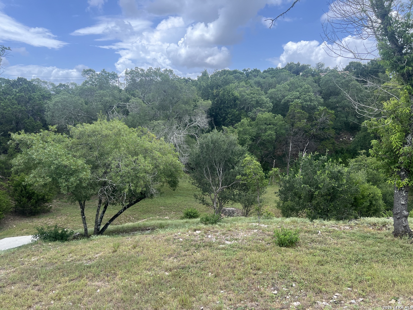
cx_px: 206
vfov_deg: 53.1
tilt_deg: -10.9
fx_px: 310
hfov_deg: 67.3
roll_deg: +1.9
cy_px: 155
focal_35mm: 26
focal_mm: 5.7
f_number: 1.5
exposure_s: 1/1597
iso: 50
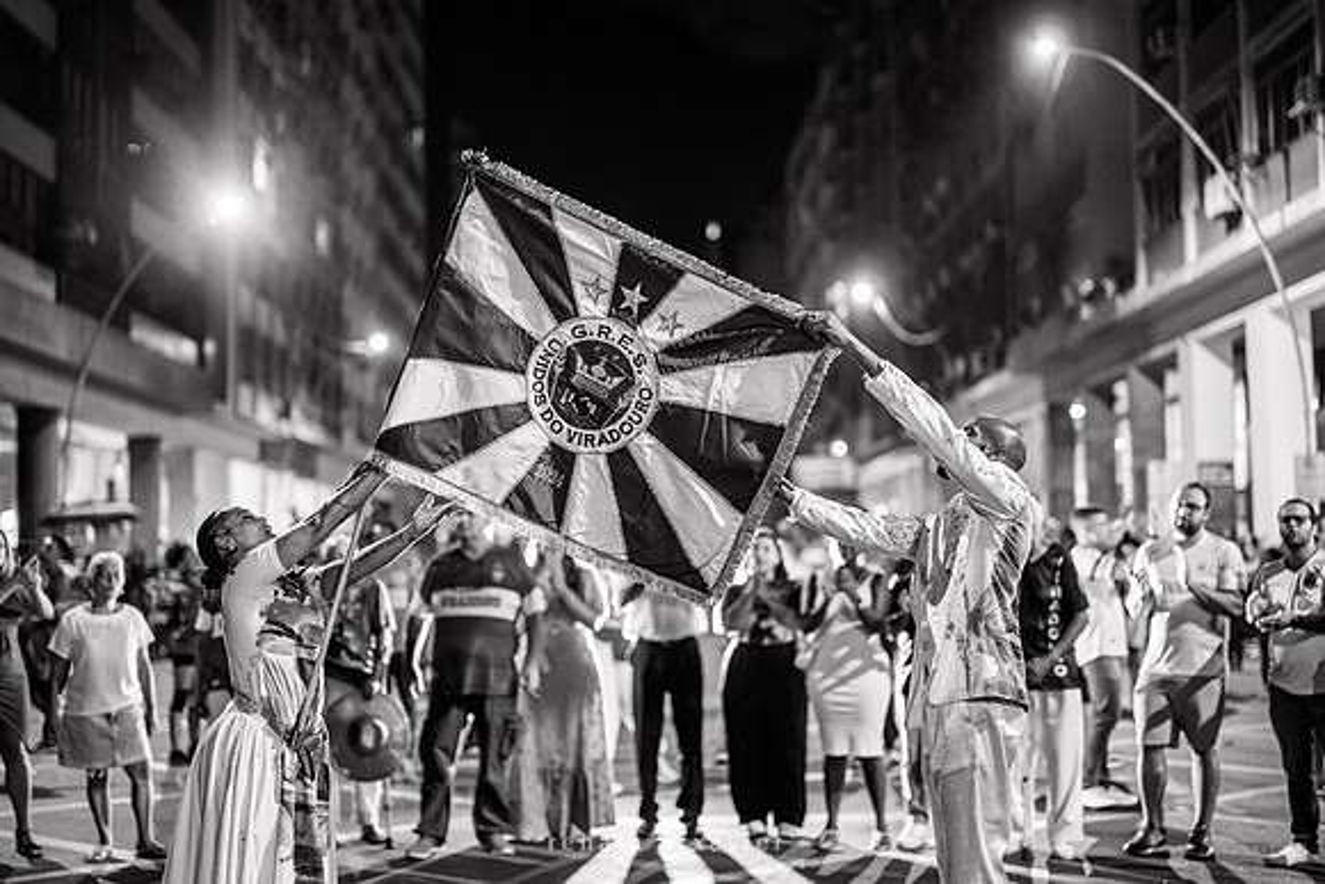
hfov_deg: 38.6
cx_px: 653
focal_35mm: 51
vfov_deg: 26.3
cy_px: 442
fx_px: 1890
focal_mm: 50
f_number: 1.2
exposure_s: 1/320
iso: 2000
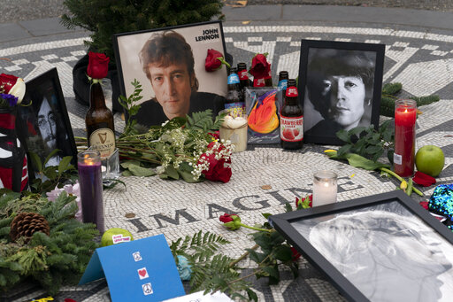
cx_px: 226
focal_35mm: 116
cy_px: 151
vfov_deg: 11.8
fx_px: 1459
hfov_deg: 17.6
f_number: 7.1
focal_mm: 116
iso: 800
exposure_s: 1/500
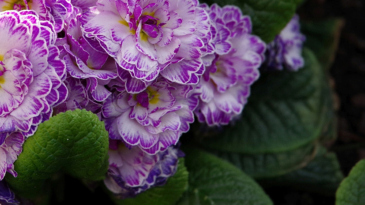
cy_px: 54
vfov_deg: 5.7
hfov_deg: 10.1
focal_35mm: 213
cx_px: 61
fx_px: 2061
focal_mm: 105
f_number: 5.6
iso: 800
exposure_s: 1/250
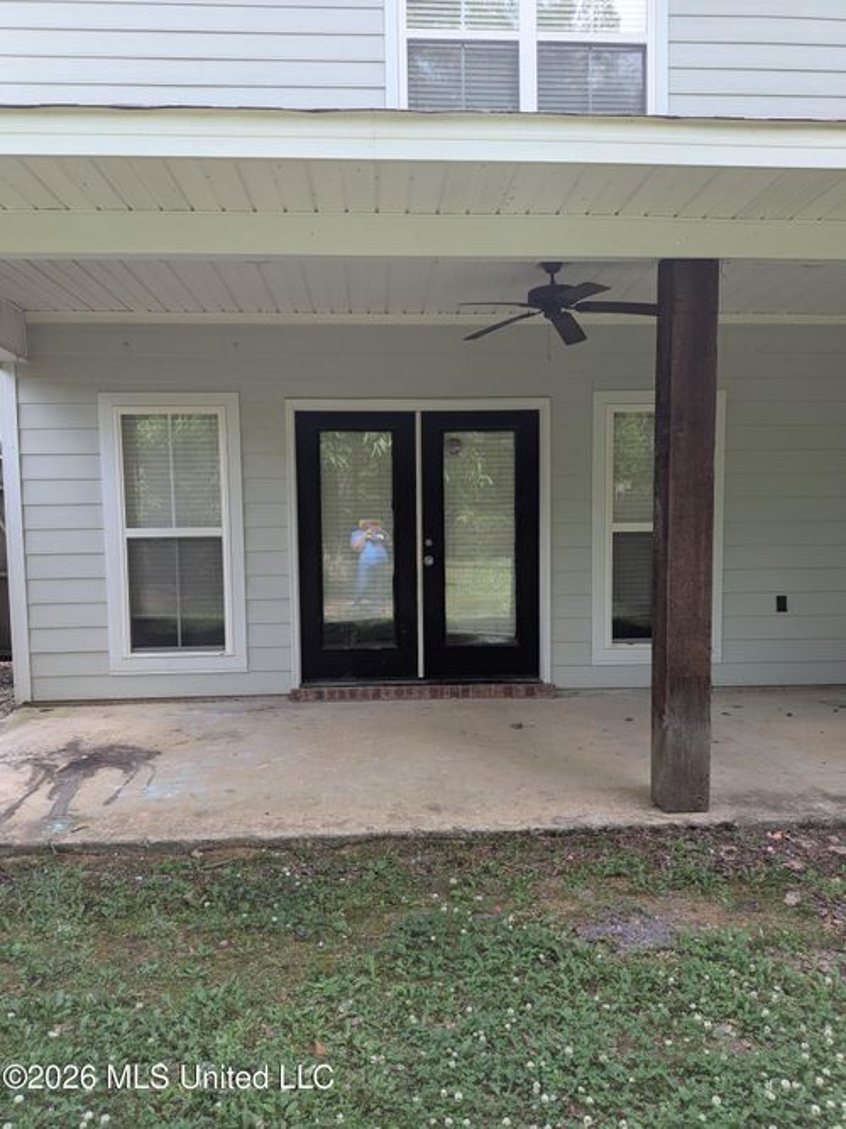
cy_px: 564
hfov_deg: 56.8
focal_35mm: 24
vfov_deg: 71.6
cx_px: 423
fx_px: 782
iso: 28
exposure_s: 1/218
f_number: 1.7
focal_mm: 4.53
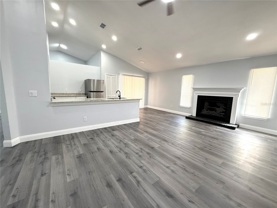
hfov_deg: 102.1
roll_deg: -0.8
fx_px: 112
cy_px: 104
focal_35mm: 14
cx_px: 138
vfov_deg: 85.7
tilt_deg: -7.0
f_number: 2.2
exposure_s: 1/120
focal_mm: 2.22
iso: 200
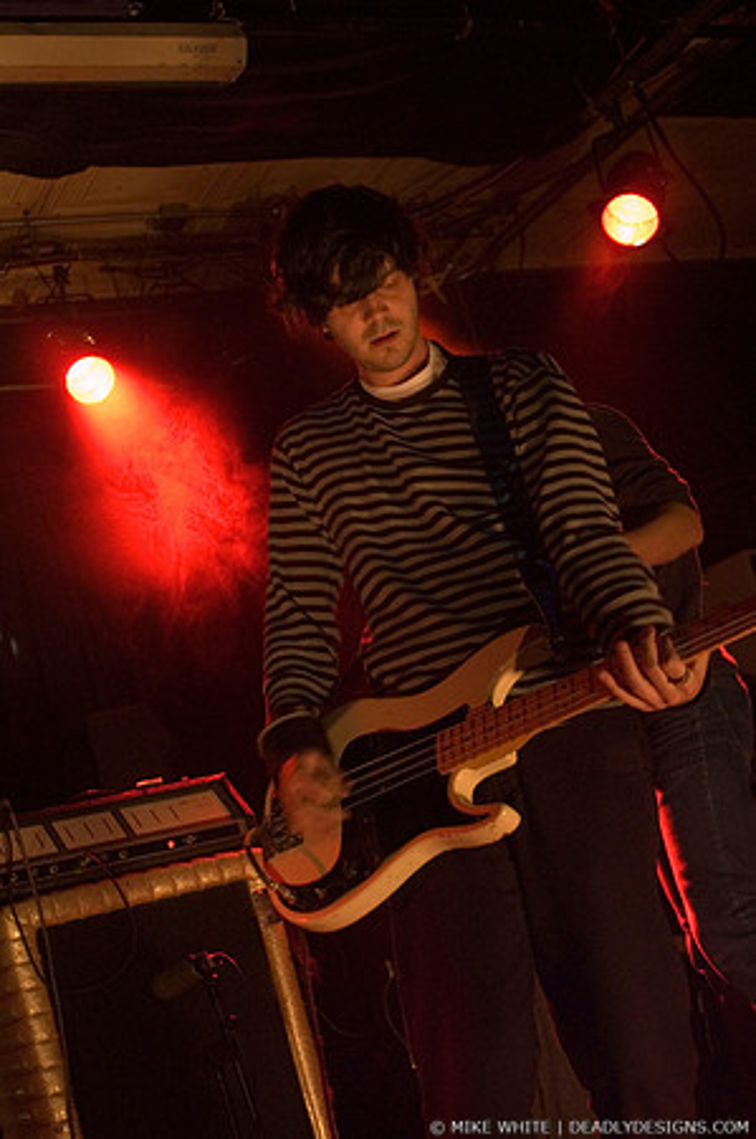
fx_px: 1657
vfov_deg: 37.9
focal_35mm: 52
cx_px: 378
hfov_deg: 25.7
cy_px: 570
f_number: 2.8
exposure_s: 1/25
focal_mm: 35
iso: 1600
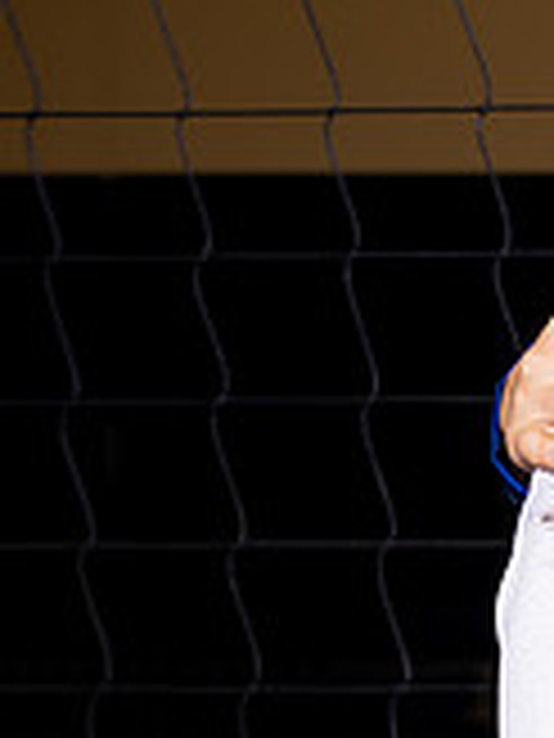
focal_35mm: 197
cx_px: 1271
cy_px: 666
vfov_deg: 10.0
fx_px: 4204
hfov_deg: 7.1
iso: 250
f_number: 5.6
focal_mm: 48
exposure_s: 1/125
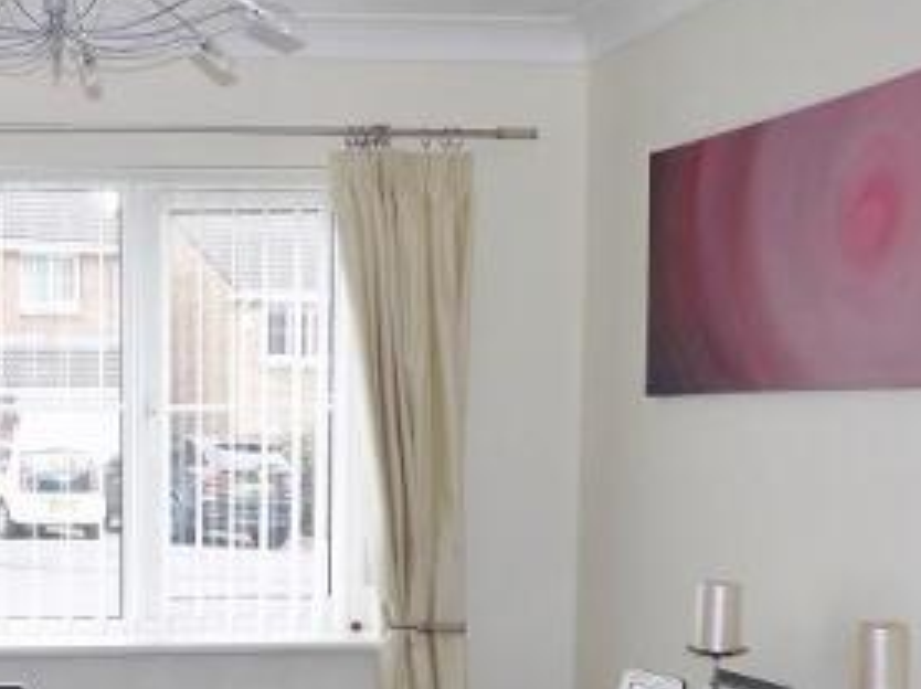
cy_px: 651
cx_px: 58
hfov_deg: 29.2
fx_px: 1675
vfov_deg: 22.5
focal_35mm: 63
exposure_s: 1/40
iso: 80
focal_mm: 5.3
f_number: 3.3
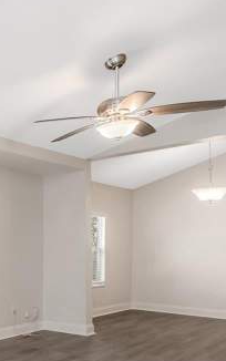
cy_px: 247
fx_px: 394
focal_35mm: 40
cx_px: -146
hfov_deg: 23.0
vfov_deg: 48.2
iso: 500
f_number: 6.7
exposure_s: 1/60
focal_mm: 16
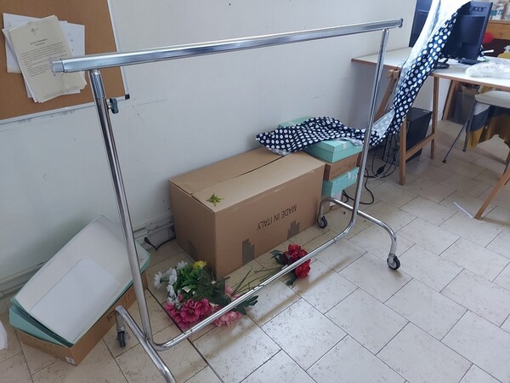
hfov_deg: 71.6
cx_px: 255
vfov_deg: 56.8
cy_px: 192
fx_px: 354
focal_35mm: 24
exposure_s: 1/33
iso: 250
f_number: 1.8
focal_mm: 5.23
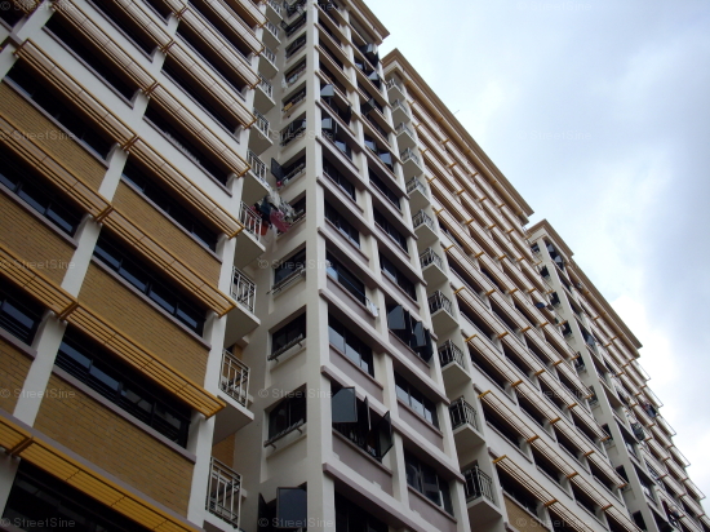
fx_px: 759
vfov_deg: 38.6
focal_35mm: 37
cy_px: 266
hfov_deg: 50.2
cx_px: 355
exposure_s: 1/250
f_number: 2.8
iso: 80
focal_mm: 6.2
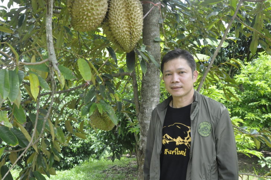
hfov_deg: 67.4
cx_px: 136
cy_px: 90
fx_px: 203
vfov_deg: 47.8
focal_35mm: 27
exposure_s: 1/500
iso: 2000
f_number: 11
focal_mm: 18
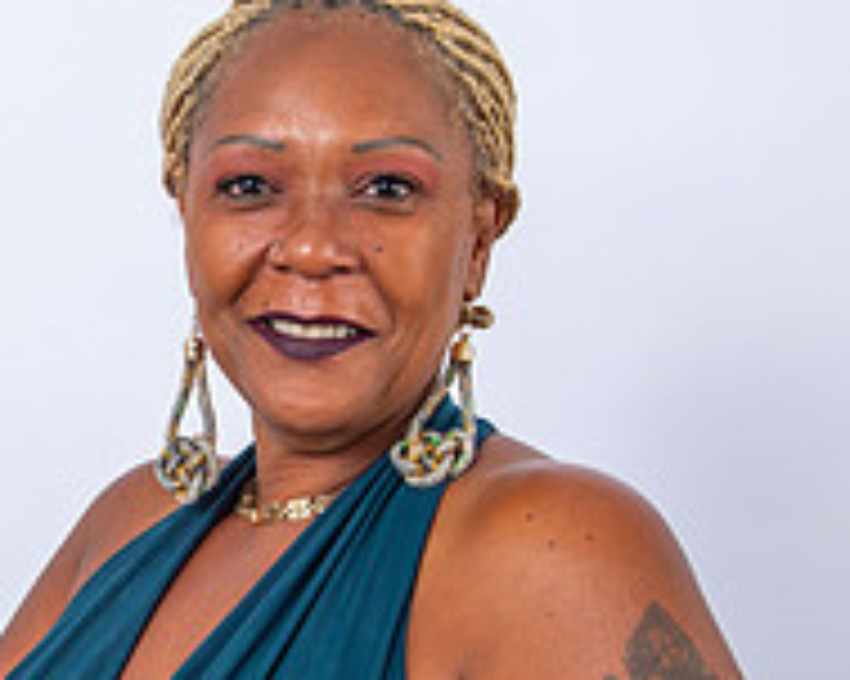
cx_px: 139
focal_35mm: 92
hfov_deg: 20.5
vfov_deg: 16.6
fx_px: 2313
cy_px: 509
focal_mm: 32
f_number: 9
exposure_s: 1/250
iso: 100
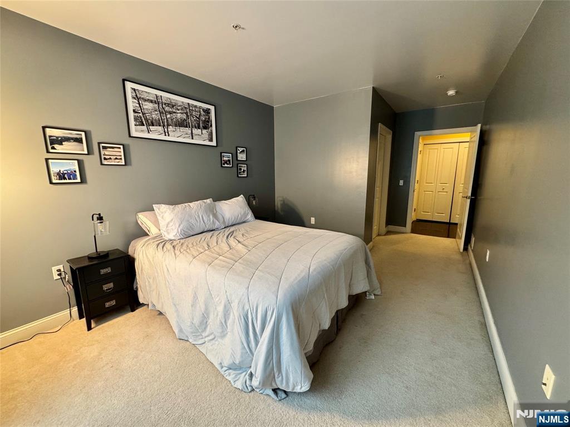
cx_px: 285
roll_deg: +0.3
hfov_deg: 102.1
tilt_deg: -10.3
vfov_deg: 85.7
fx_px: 231
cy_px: 214
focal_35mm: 14
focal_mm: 2.22
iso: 250
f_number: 2.2
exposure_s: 1/60
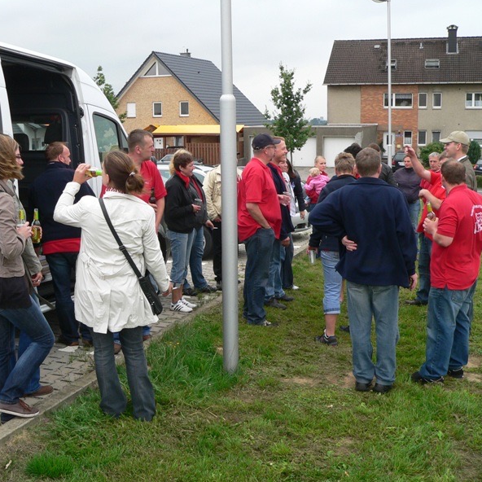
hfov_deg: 39.0
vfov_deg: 39.2
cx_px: 189
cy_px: 239
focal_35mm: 43
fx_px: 677
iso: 80
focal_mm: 6
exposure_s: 1/100
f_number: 2.8
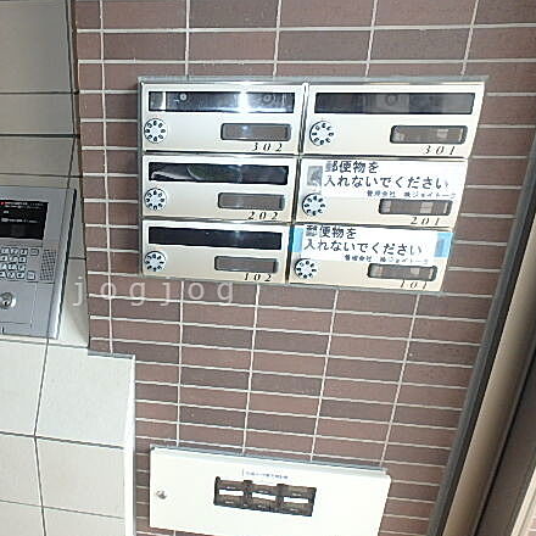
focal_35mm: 27
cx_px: 156
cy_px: 291
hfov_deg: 57.0
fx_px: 473
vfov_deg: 59.0
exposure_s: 1/30
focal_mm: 3.7
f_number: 3.5
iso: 320
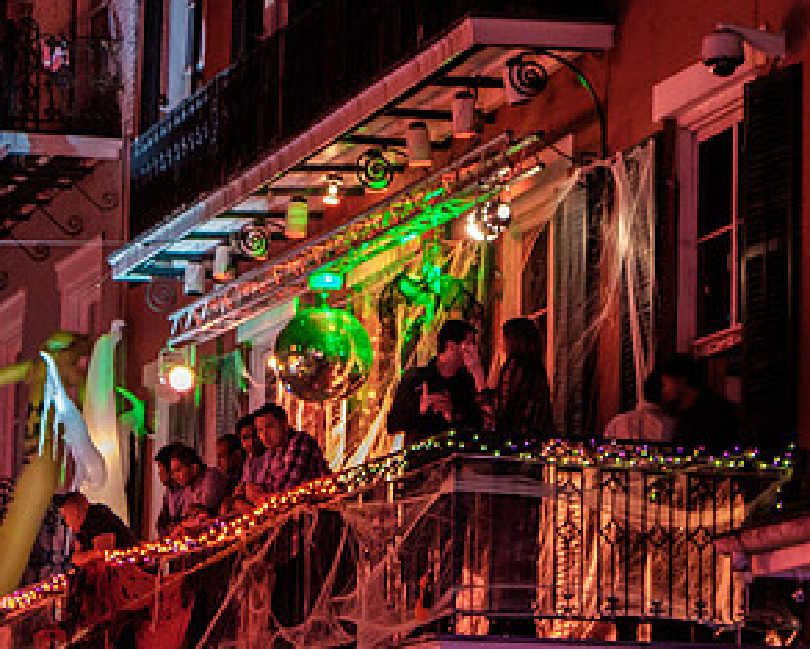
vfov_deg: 10.0
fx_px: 3696
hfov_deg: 12.5
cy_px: 211
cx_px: 254
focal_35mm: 154
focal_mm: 55
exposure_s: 1/15
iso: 3200
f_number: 4
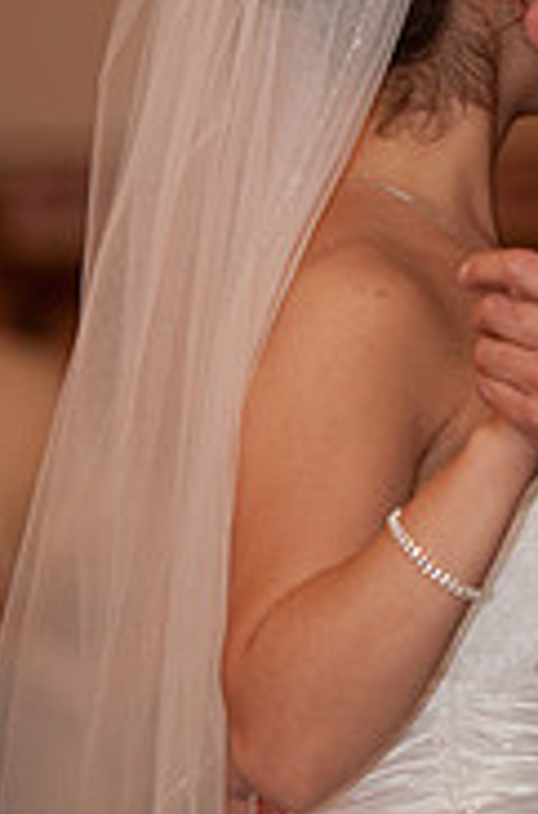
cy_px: 236
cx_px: 469
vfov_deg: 6.0
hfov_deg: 4.0
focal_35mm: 345
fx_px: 7777
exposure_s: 1/40
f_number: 2.8
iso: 1250
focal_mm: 140
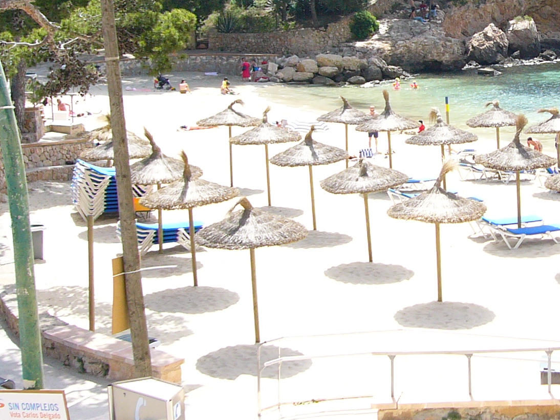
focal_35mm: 73
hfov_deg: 25.7
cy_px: 96
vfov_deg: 20.0
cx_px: 520
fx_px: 1181
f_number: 8.3
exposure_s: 1/80
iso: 100
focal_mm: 6.5
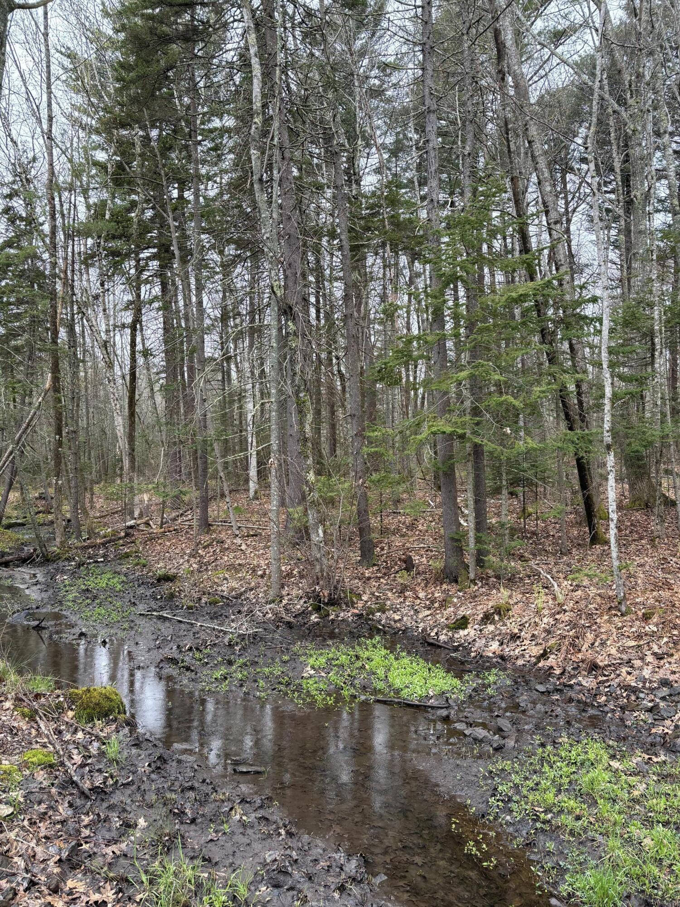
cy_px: 454
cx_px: 340
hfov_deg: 53.1
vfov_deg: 67.3
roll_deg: +0.5
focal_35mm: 26
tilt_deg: +0.4
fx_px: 681
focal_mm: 5.96
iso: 40
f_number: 1.6
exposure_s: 1/150
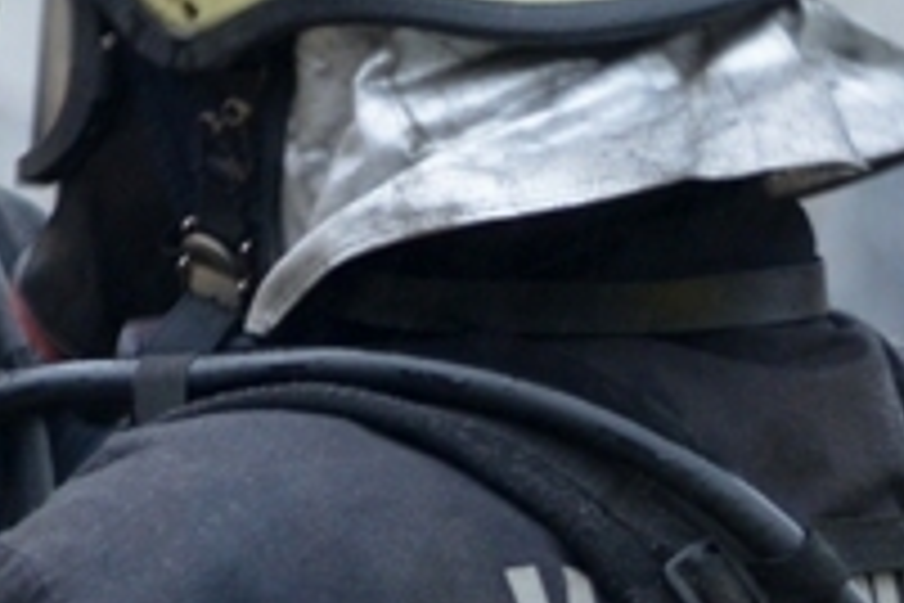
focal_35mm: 502
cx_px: -126
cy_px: 173
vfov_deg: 2.7
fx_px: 12595
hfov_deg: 4.1
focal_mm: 105
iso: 560
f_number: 4.8
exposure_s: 1/60
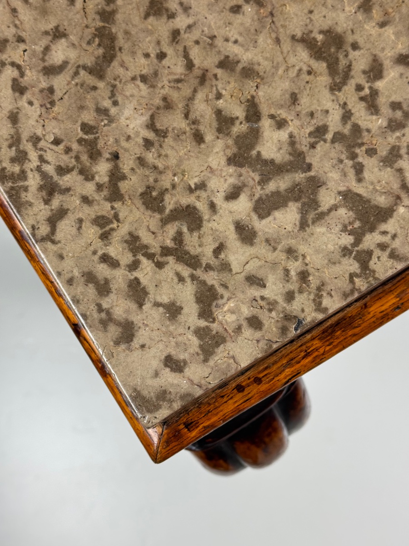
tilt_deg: -80.0
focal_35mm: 48
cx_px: 204
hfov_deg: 30.3
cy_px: 273
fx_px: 756
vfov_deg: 39.7
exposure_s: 1/100
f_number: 1.78
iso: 100
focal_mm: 6.76
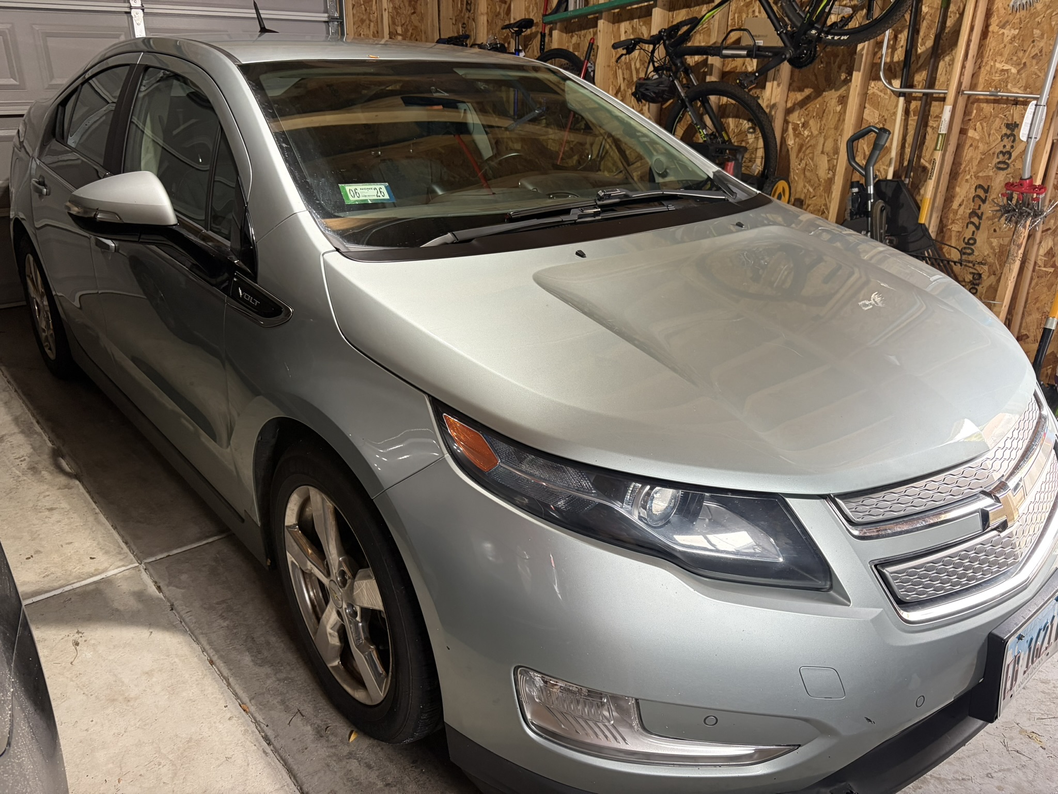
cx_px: 529
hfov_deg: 67.3
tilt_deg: -24.0
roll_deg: -1.0
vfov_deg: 53.1
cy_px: 397
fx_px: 795
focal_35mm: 26
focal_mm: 5.96
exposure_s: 1/60
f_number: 1.6
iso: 160
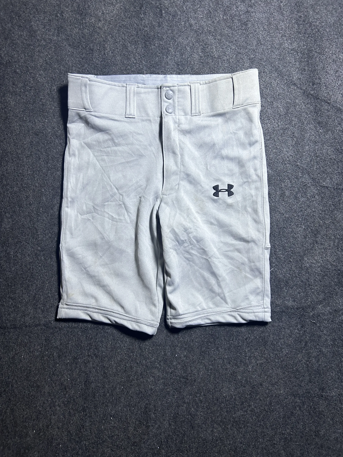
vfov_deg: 67.3
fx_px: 344
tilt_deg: -66.3
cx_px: 172
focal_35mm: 26
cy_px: 228
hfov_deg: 53.1
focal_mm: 5.7
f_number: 1.5
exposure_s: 1/50
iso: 200
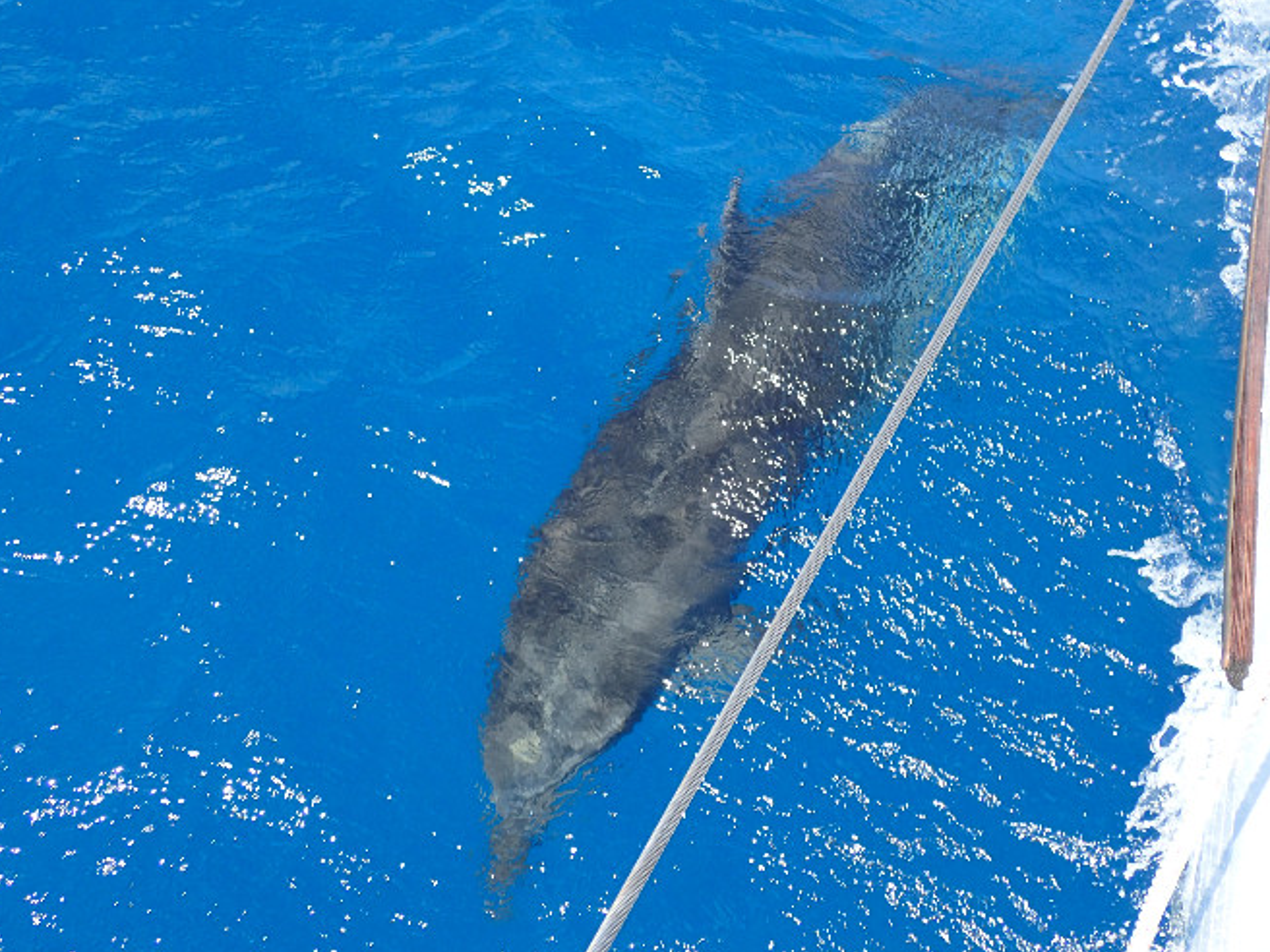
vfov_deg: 36.8
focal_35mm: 39
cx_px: 714
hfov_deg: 47.8
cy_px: 466
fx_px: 1431
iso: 100
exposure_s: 1/500
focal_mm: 5.87
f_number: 3.2
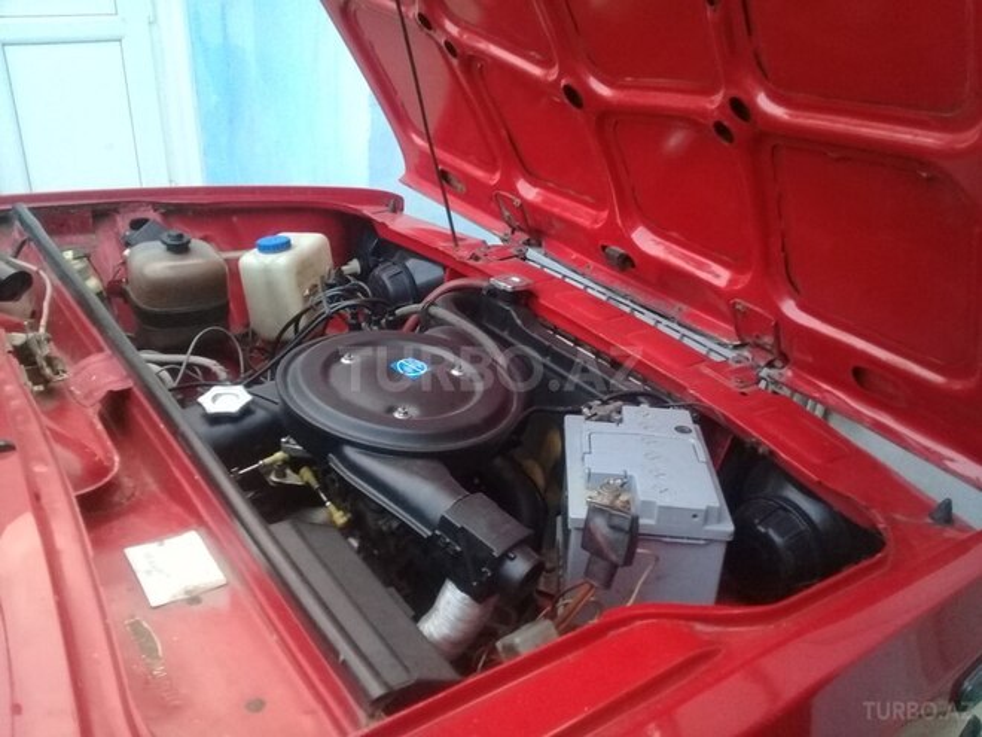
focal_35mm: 31
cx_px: 491
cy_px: 368
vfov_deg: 45.4
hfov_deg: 58.4
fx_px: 879
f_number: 2.2
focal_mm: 3.3
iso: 250
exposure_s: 1/33
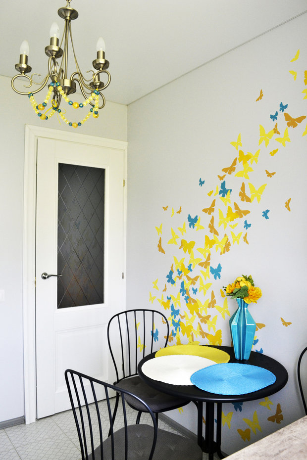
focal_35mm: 27
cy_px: 230
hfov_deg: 47.9
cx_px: 154
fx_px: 345
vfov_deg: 67.4
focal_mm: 18
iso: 800
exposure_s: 1/40
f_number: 5.6
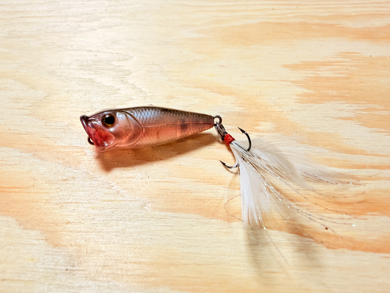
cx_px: 195
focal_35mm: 24
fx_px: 270
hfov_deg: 71.6
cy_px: 146
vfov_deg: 56.8
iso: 250
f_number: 2.2
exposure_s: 1/50
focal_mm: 2.22
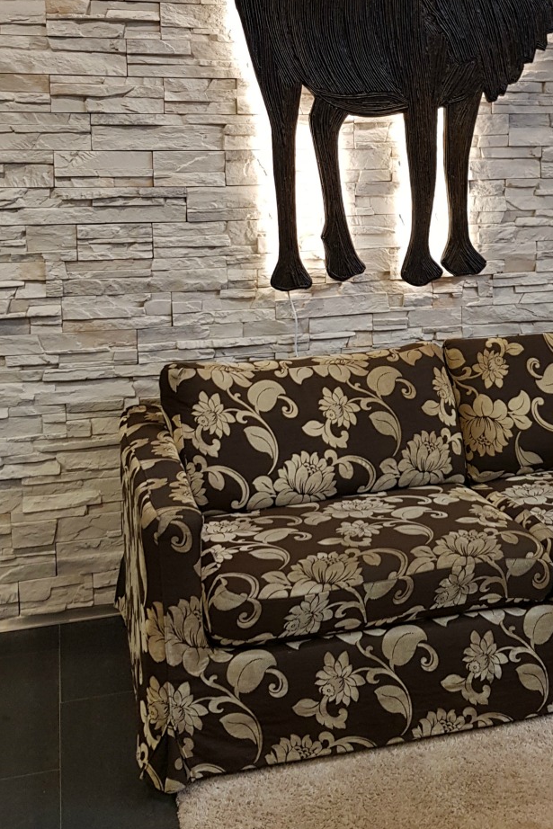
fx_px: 1013
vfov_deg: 43.9
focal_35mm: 44
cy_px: 282
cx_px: 375
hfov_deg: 30.3
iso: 160
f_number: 1.7
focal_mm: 4.2
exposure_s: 1/33
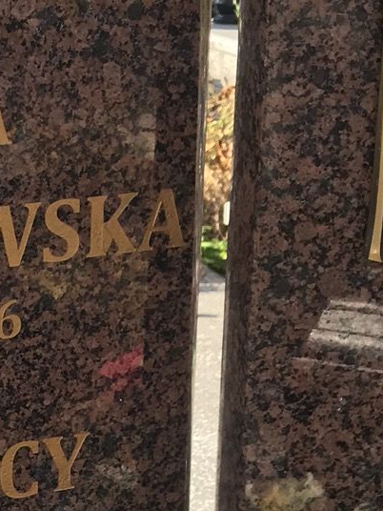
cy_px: 443
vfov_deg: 18.1
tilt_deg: -18.5
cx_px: -119
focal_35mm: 107
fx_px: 1578
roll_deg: +1.6
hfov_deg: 13.3
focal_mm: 3.99
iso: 20
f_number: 1.8
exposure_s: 1/368
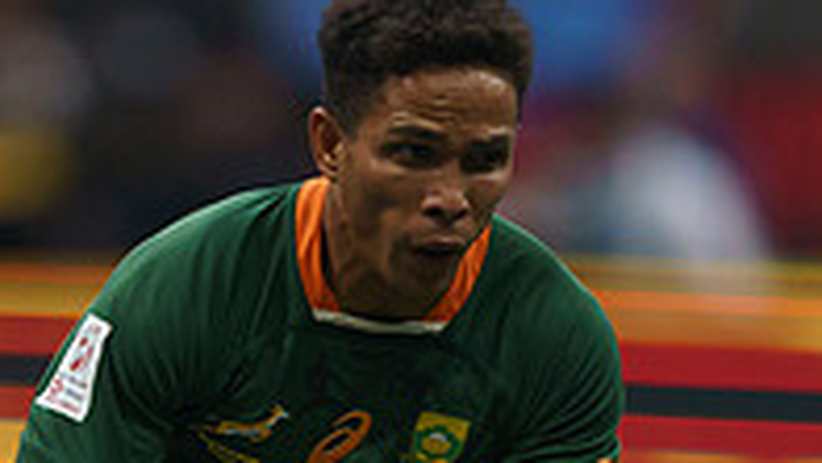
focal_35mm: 2255
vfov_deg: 0.5
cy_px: 679
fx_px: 49170
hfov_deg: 1.0
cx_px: 3
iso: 3200
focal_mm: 600
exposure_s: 1/3200
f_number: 4
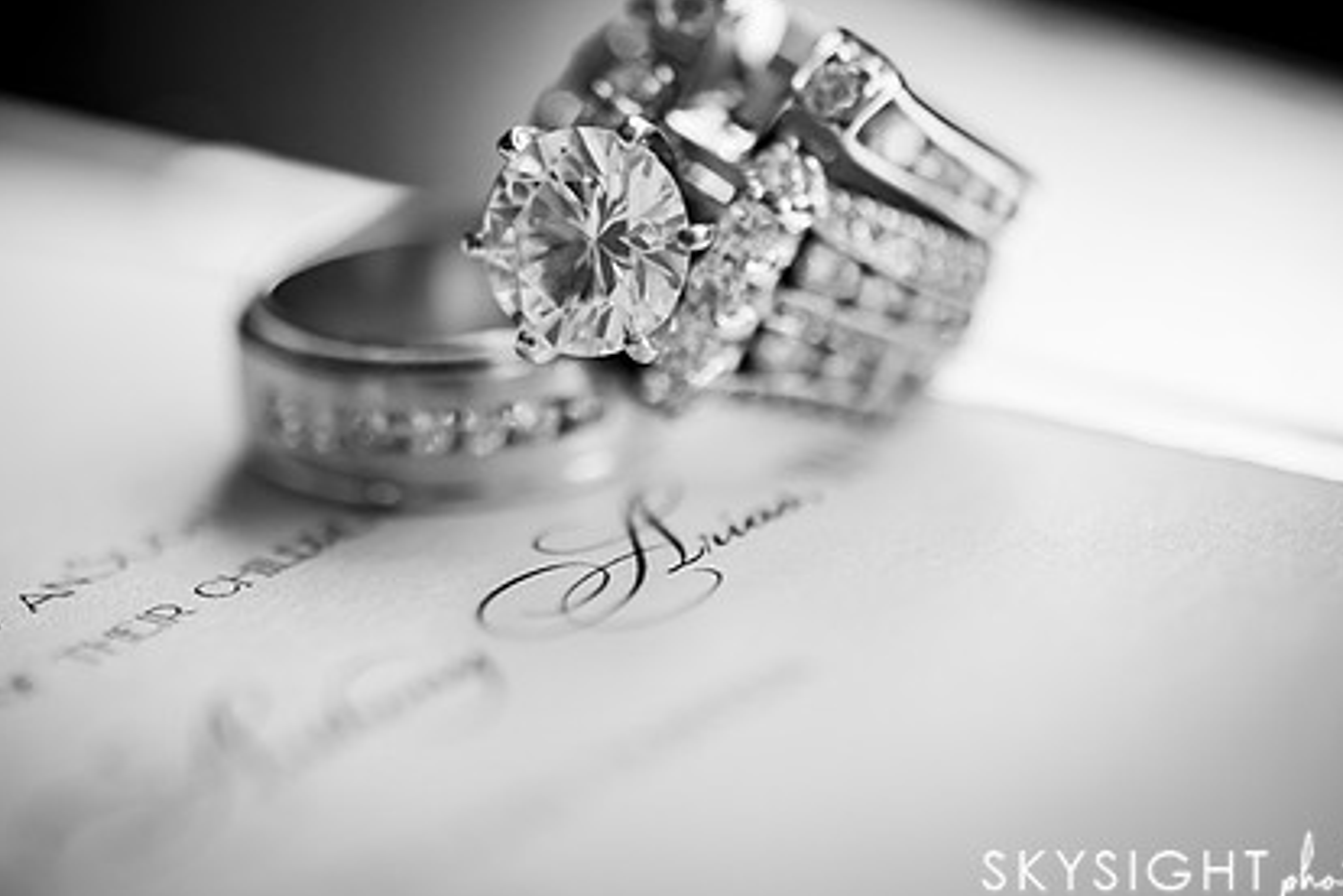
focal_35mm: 147
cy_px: 323
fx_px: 5483
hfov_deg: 14.0
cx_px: 610
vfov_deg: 9.3
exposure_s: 1/640
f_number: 3.3
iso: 1000
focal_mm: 105
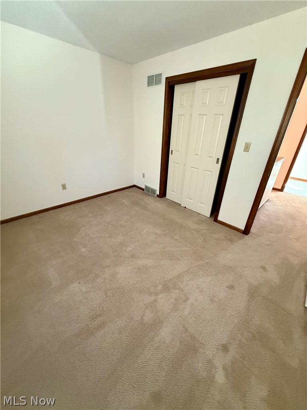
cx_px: 154
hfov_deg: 85.7
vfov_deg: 102.1
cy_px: 205
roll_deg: -3.4
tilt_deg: -25.6
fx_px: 166
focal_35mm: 14
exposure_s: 1/60
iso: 640
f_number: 2.2
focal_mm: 2.22
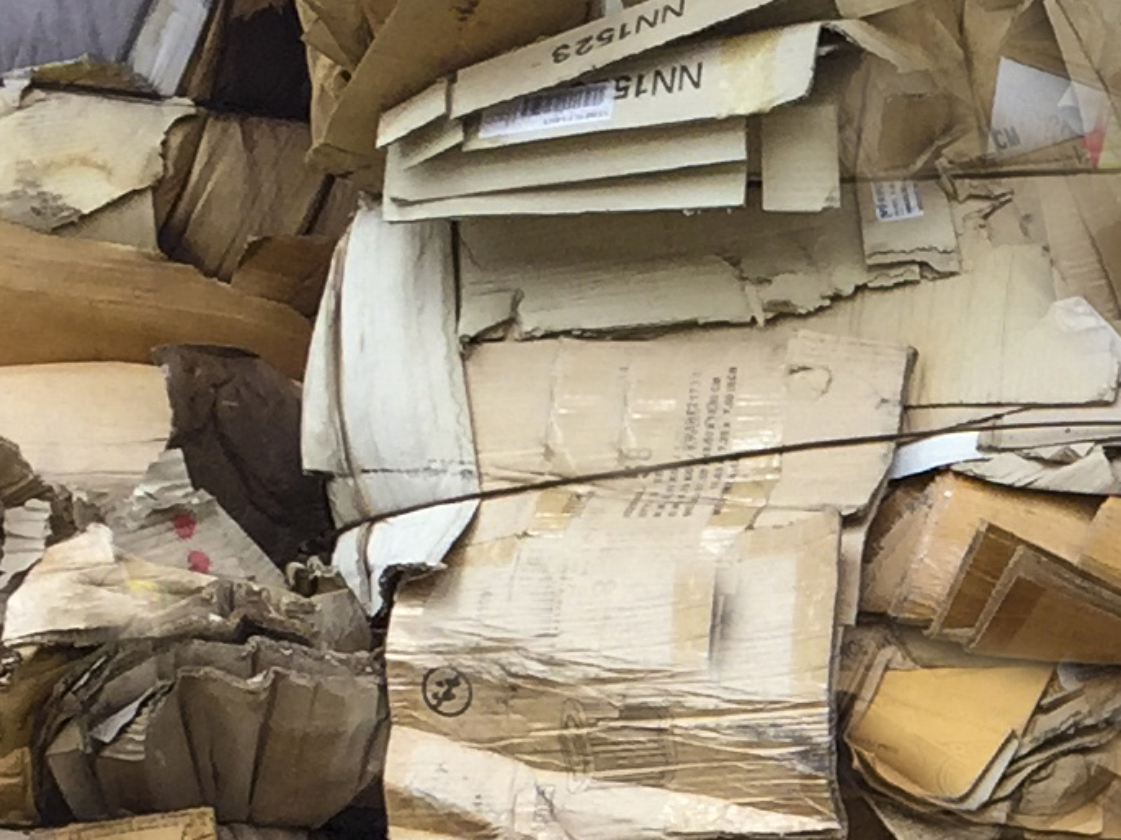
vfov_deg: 10.4
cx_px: 1698
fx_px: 4467
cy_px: 1280
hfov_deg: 13.5
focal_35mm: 138
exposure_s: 1/400
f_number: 2.2
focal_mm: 4.15
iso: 32
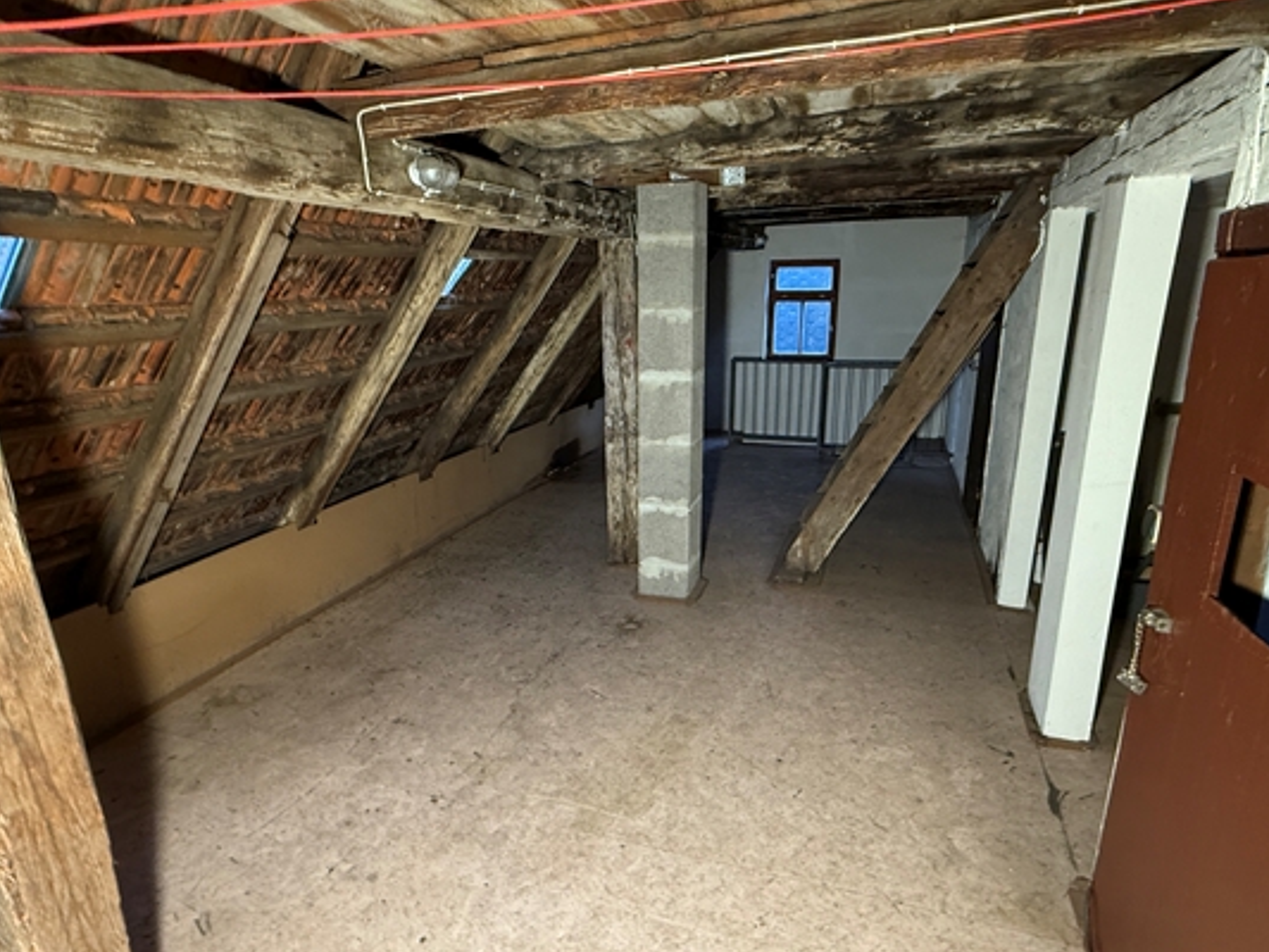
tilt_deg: -15.8
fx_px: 770
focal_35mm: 21
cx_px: 617
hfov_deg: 79.0
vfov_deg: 63.4
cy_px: 500
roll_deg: +0.6
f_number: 2.2
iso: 320
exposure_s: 1/50
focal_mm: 2.22
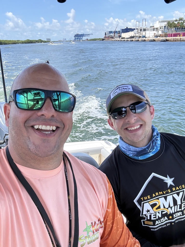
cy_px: 124
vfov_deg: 60.0
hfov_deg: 46.8
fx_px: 214
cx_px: 92
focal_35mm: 30
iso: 40
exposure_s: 1/447
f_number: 1.9
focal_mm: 2.69
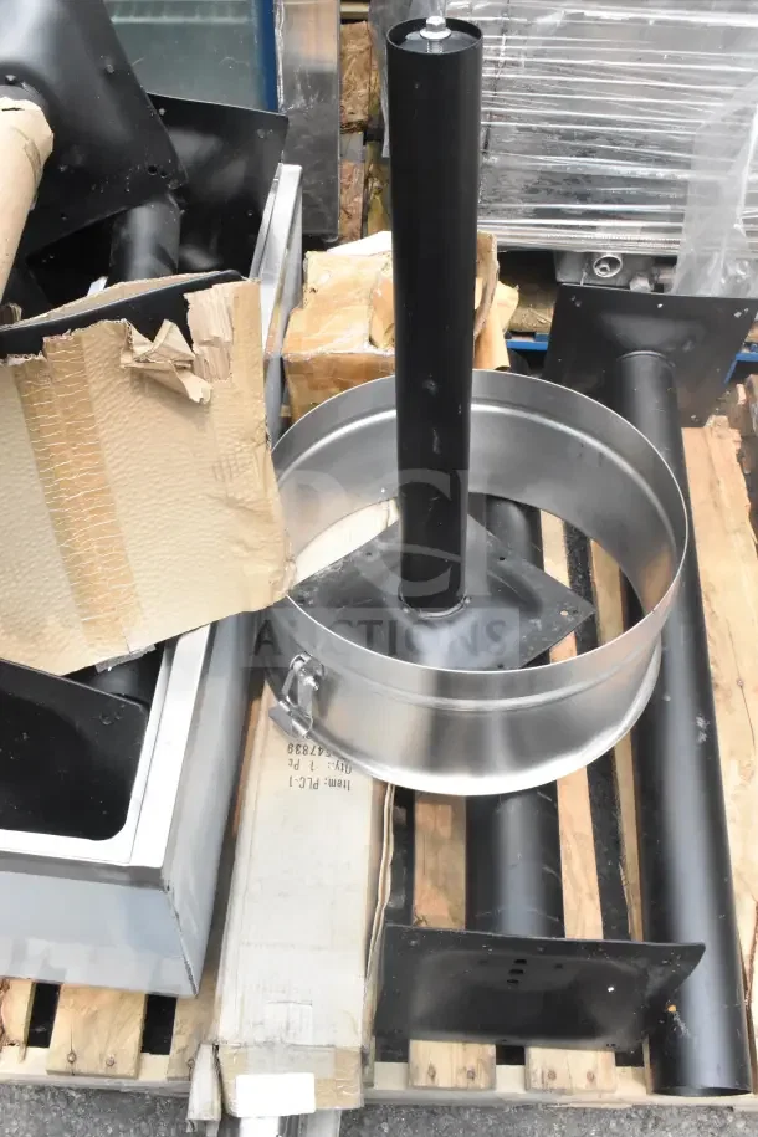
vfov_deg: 57.2
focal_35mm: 33
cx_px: 379
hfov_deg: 40.0
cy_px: 568
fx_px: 1042
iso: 6400
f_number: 16
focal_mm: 22
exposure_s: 1/1000
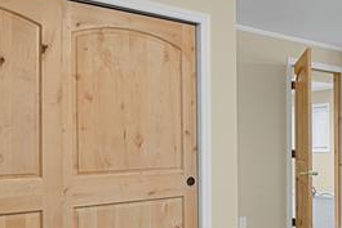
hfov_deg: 44.6
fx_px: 390
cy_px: 140
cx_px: 284
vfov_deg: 32.5
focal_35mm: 41
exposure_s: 5
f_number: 8
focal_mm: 17
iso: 250
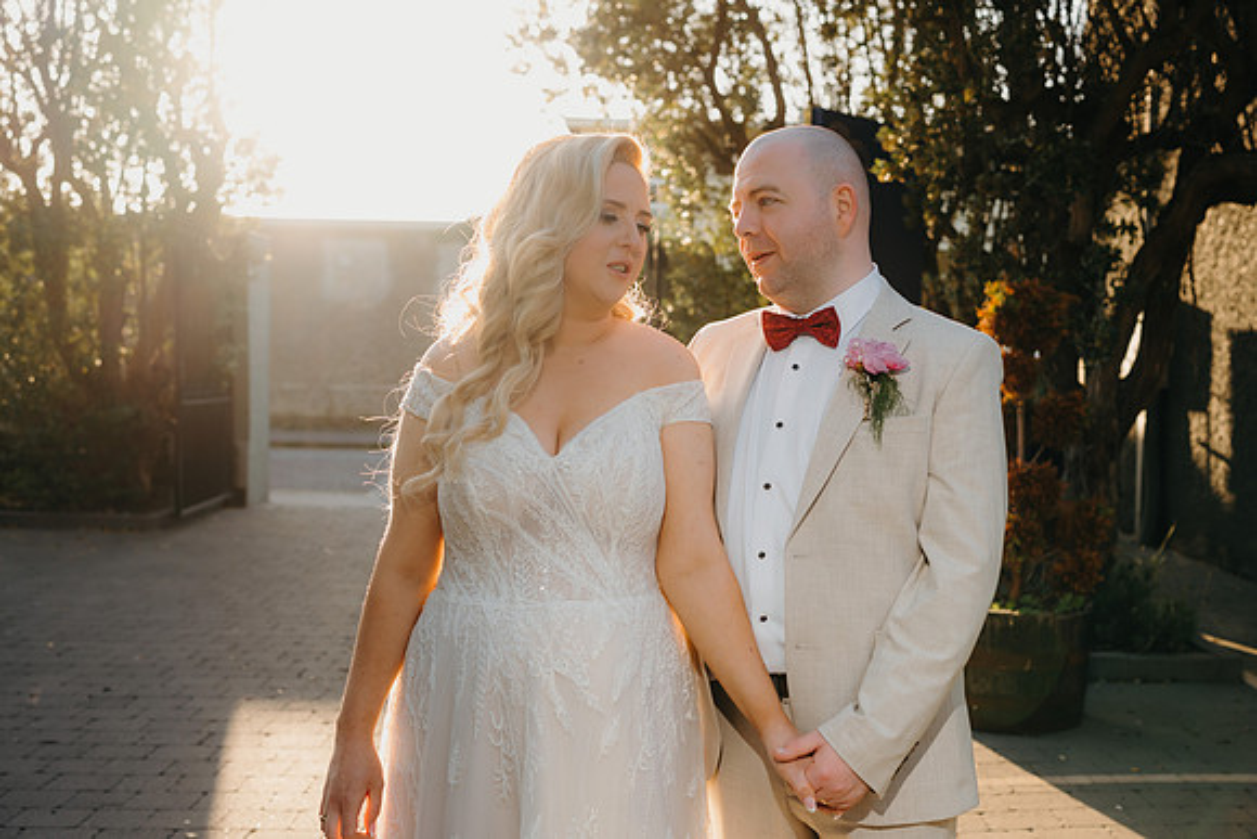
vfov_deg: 31.4
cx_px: 753
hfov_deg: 45.5
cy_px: 452
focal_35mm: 43
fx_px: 1489
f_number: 3.2
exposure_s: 1/250
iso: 100
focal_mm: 35
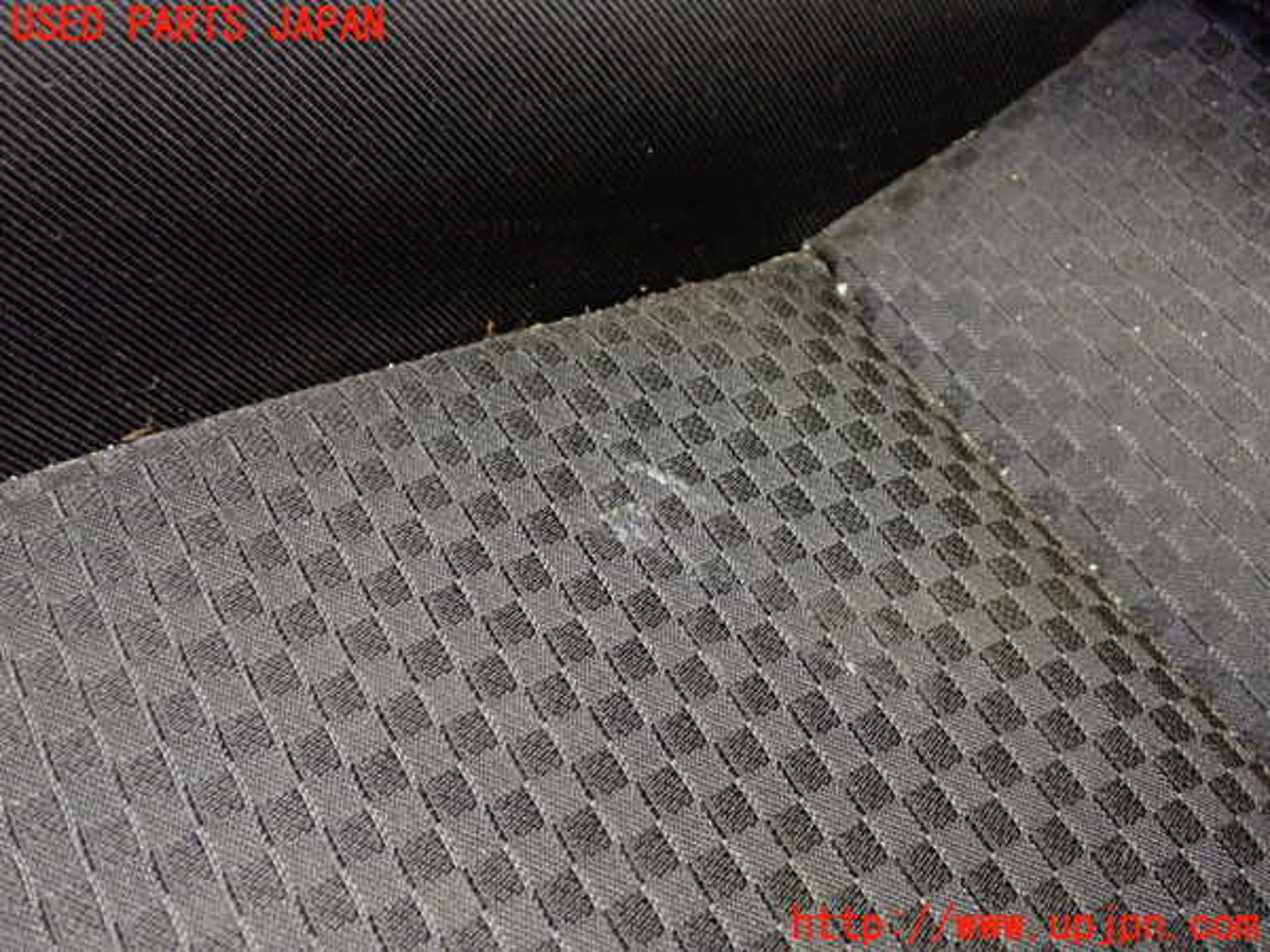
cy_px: 476
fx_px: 1394
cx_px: 635
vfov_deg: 37.7
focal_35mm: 38
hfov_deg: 49.0
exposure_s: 1/15
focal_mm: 6.83
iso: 800
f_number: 2.7
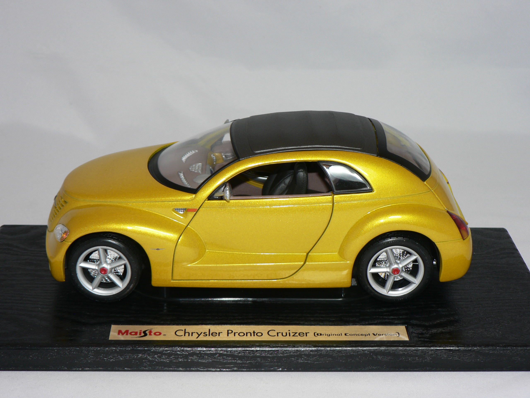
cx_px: 265
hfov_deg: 26.3
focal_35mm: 74
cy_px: 199
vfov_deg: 19.9
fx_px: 1133
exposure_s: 1/60
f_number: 3.2
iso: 80
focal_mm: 12.4
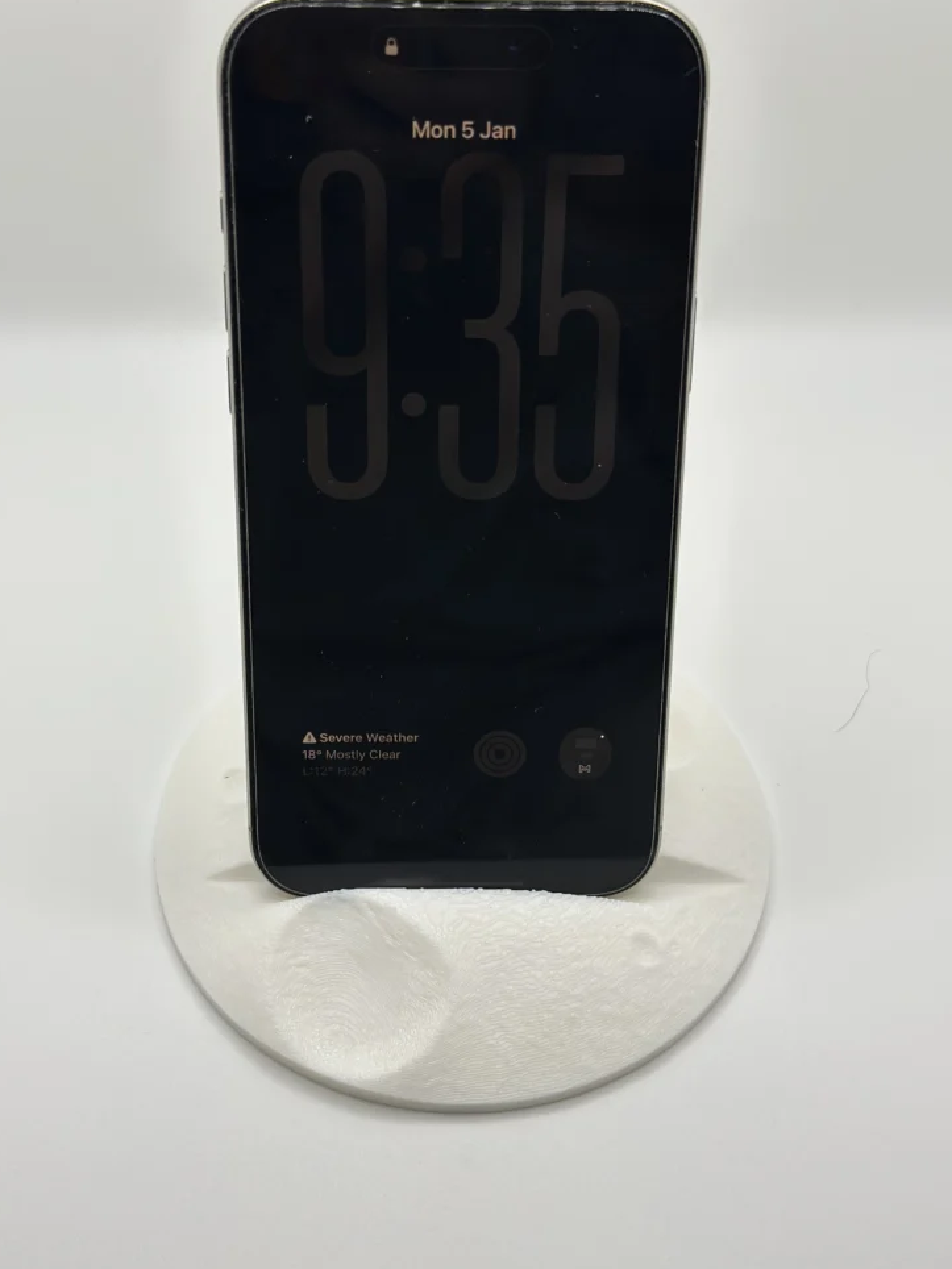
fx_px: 1870
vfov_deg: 37.5
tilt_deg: -48.9
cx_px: 470
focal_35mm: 51
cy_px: 645
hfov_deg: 28.6
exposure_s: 1/1305
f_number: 1.78
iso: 125
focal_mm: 6.86
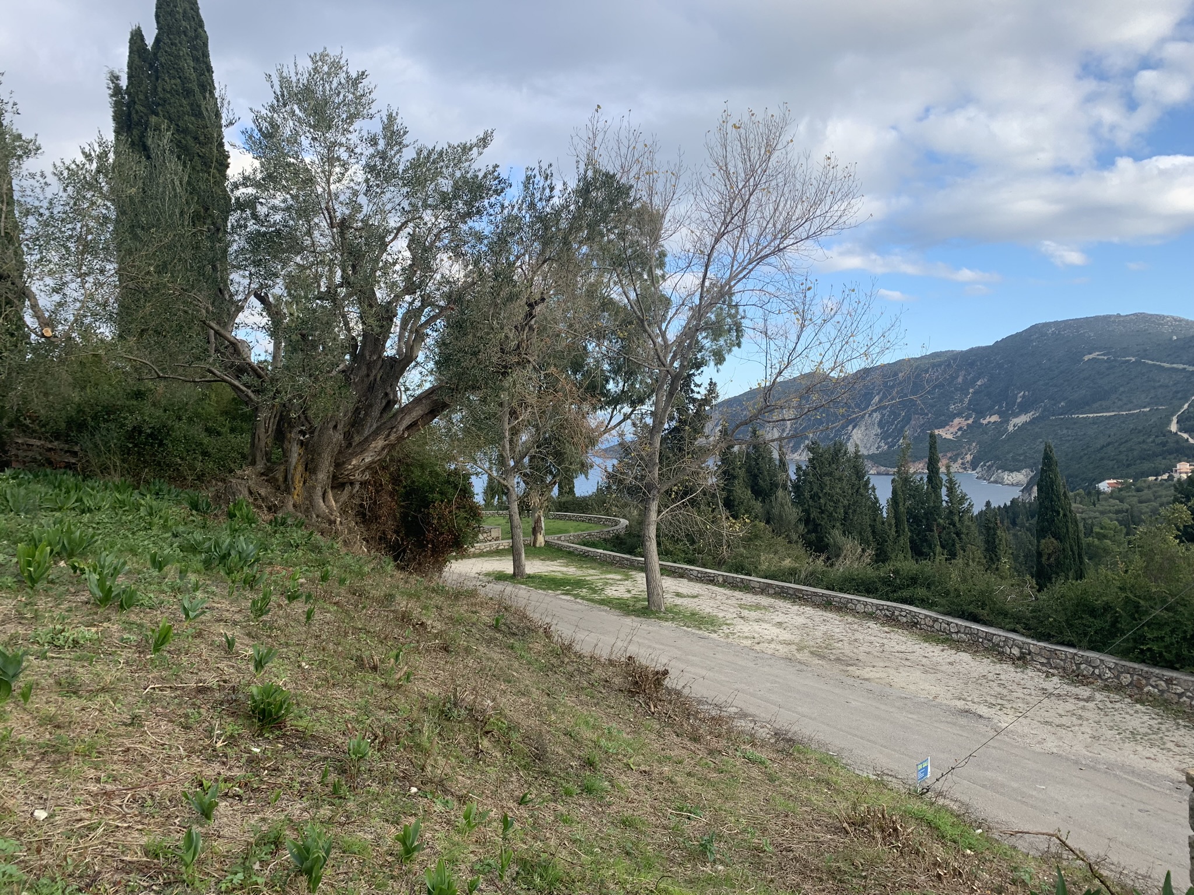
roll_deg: +3.0
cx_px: 597
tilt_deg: -2.2
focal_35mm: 26
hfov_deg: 67.3
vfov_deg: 53.1
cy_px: 448
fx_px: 897
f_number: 1.8
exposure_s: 1/743
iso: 25
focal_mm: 4.25
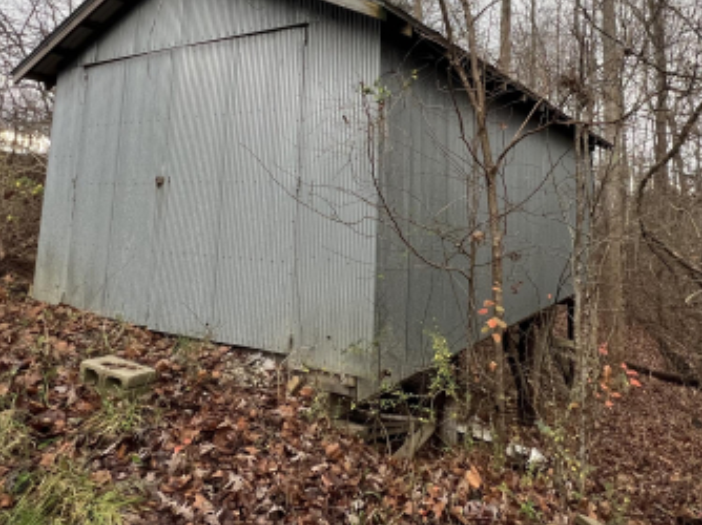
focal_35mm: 26
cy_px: 136
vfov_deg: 51.0
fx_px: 527
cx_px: 402
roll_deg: -2.1
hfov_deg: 67.0
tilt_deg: +6.9
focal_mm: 1.57
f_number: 1.8
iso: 100
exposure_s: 1/99
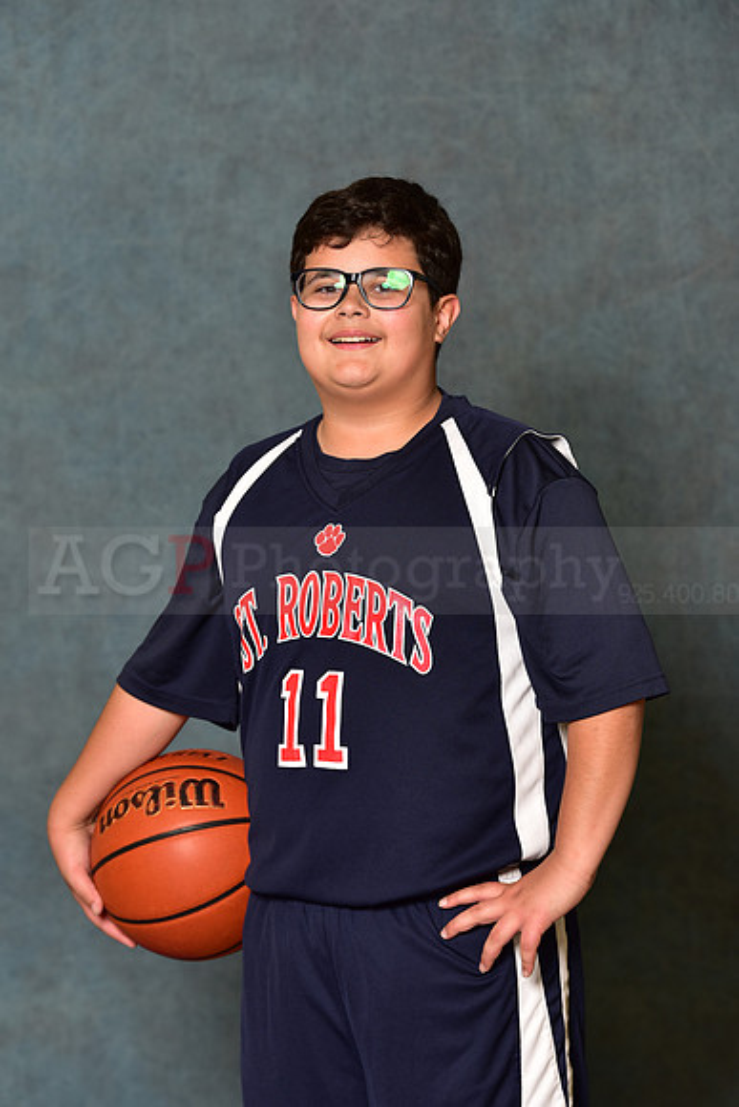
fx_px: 4616
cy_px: 554
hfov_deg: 9.2
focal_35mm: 150
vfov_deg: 13.7
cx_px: 370
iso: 320
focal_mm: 150
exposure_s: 1/200
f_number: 4.5
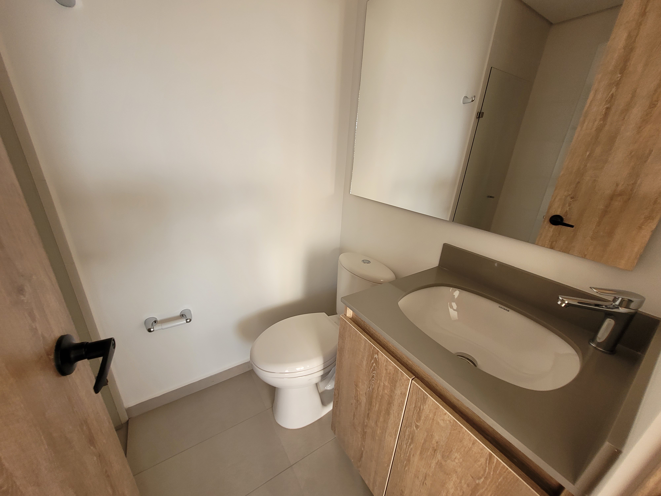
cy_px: 248
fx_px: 248
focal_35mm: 13
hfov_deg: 106.2
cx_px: 330
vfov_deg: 89.9
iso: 64
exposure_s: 1/60
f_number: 2.2
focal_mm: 1.74
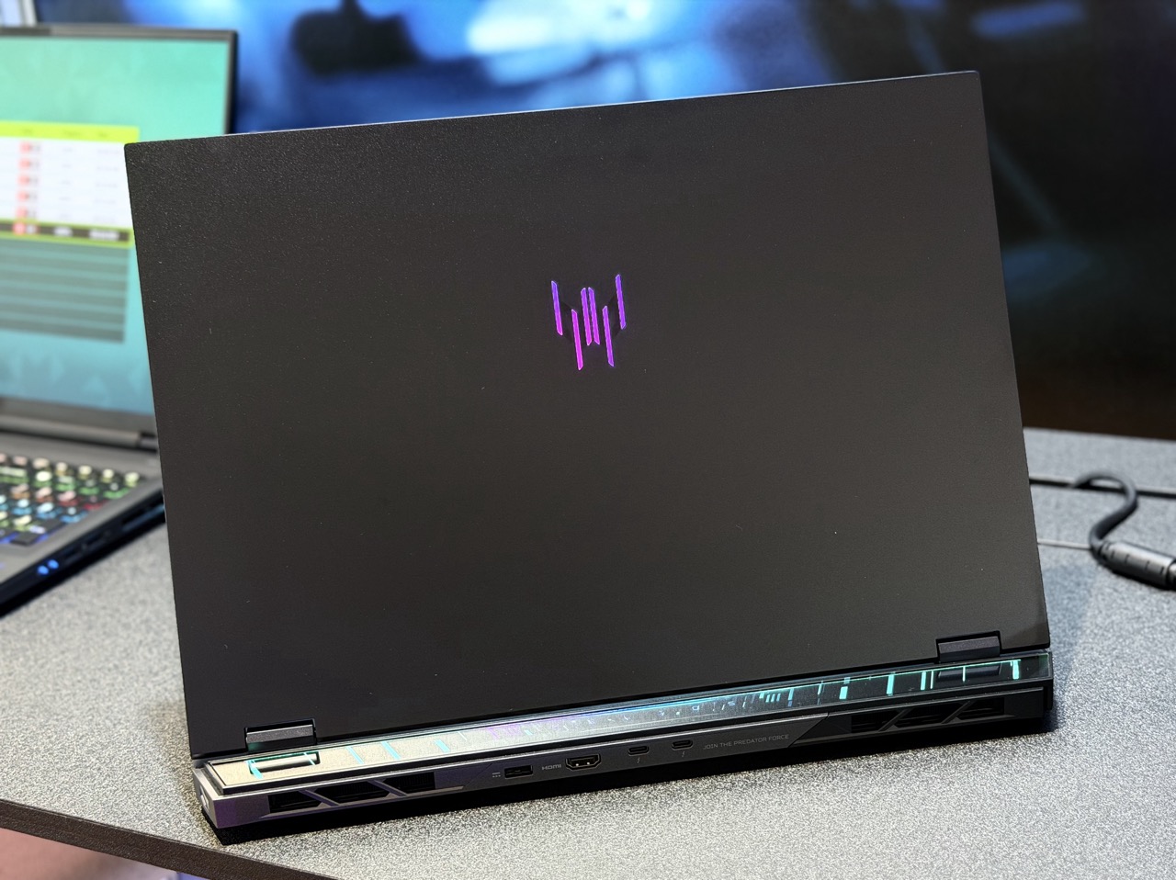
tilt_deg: -21.8
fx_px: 1629
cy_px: 440
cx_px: 588
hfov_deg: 39.7
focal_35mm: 48
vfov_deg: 30.2
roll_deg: +3.8
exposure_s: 1/60
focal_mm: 6.76
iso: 200
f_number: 1.78
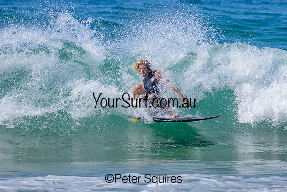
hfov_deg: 1.9
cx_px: 150
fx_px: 8692
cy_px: 82
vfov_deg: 1.3
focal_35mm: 1090
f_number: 11
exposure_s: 1/2000
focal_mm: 800
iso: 900
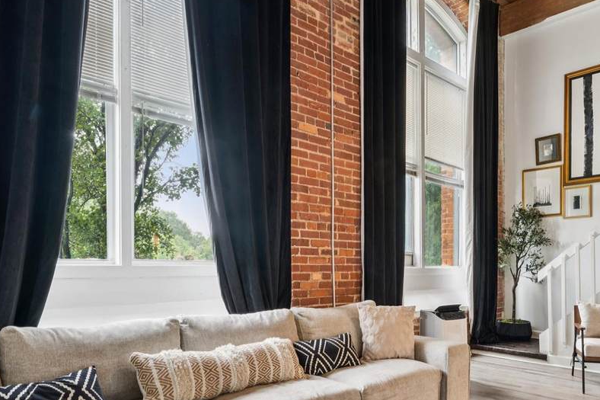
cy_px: 279
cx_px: 395
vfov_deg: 46.9
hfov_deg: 65.8
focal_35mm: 27
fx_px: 449
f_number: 13
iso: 100
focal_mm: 16.6
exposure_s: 1.3
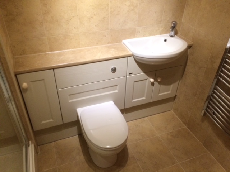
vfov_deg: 48.2
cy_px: 86
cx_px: 115
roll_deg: -2.0
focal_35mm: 29
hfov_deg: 61.7
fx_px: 193
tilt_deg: -37.6
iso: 200
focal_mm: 4.15
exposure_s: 1/33
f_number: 2.2
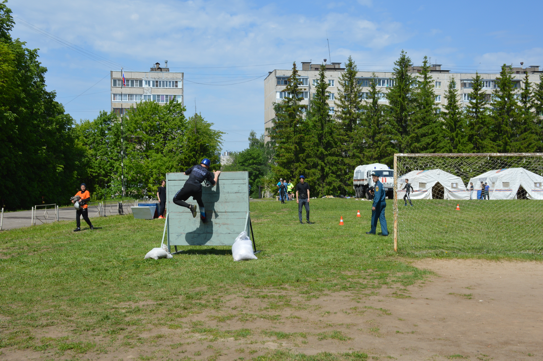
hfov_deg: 43.6
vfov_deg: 29.8
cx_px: 272
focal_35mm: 45
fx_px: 678
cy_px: 180
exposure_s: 1/320
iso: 100
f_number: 8
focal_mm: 30
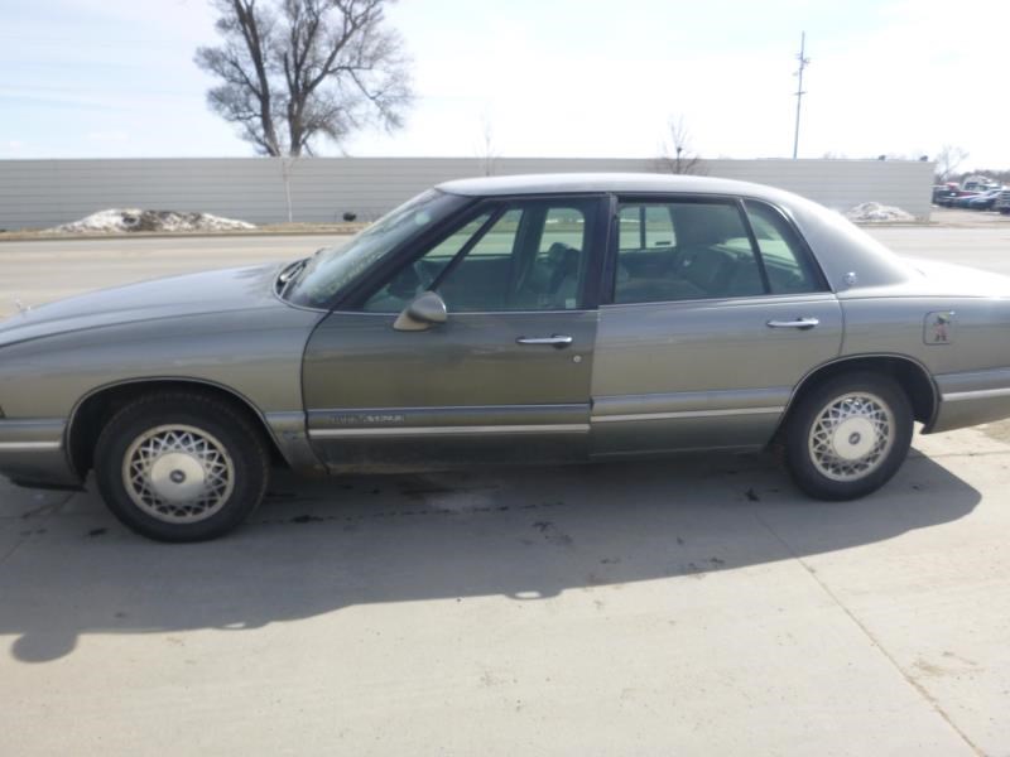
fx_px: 729
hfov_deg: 69.4
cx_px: 505
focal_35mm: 25
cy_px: 378
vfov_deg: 54.9
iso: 100
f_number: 3.9
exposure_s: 1/400
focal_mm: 4.5
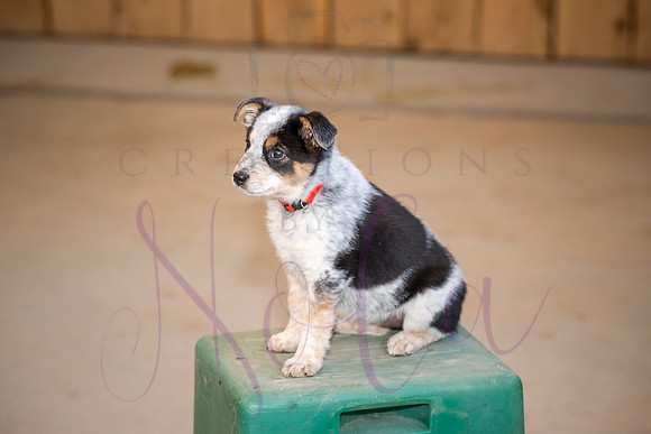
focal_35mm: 112
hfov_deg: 18.3
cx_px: 326
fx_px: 2021
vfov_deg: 12.3
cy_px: 217
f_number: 4
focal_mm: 105
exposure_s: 1/400
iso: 800
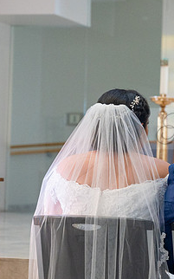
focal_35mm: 149
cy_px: 125
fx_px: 1132
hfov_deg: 8.7
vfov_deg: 14.0
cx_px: 192
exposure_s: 1/200
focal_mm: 70
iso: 2500
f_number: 4
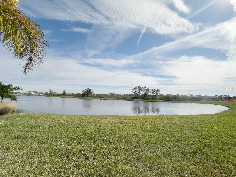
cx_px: 118
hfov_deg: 102.1
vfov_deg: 85.7
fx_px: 95
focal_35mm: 14
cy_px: 88
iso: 50
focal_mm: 2.22
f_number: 2.2
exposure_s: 1/6900
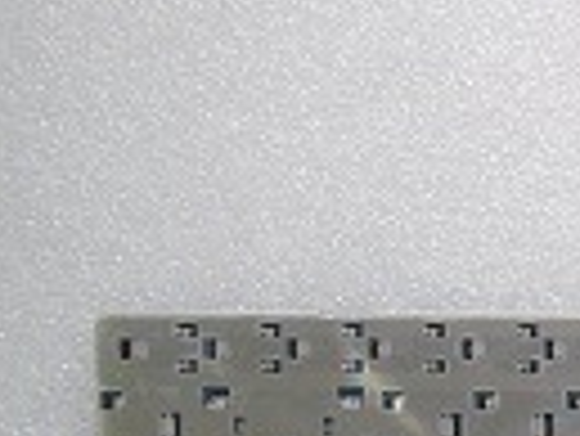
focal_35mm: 90
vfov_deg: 15.5
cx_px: 859
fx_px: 1509
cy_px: 589
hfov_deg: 19.2
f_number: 6
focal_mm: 5.2
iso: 400
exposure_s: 1/40
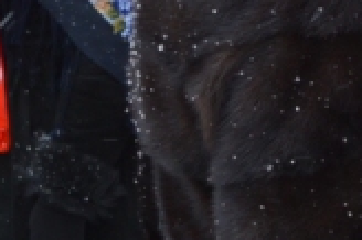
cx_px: 645
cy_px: -140
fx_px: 1980
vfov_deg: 6.8
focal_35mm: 197
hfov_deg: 9.9
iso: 400
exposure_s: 1/125
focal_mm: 21
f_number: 5.6
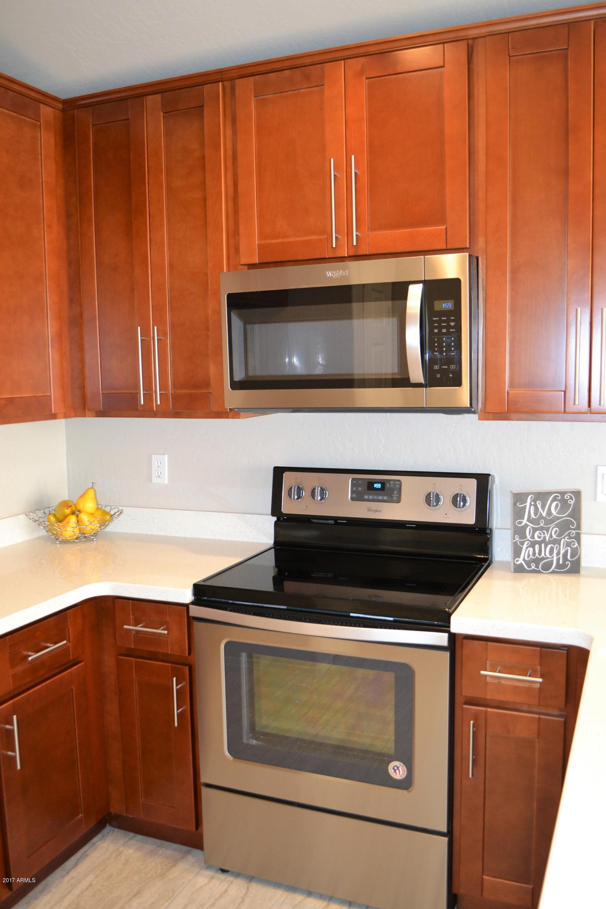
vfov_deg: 61.9
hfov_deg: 43.6
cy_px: 454
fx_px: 758
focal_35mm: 30
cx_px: 303
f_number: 3.8
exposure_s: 1/60
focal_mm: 20
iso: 1100
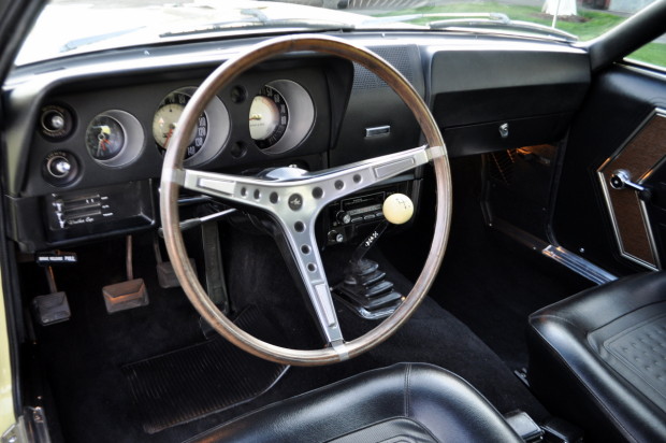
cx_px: 333
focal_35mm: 33
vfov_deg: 39.9
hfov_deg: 57.3
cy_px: 222
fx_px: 610
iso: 400
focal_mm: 22
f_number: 4
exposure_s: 1/60
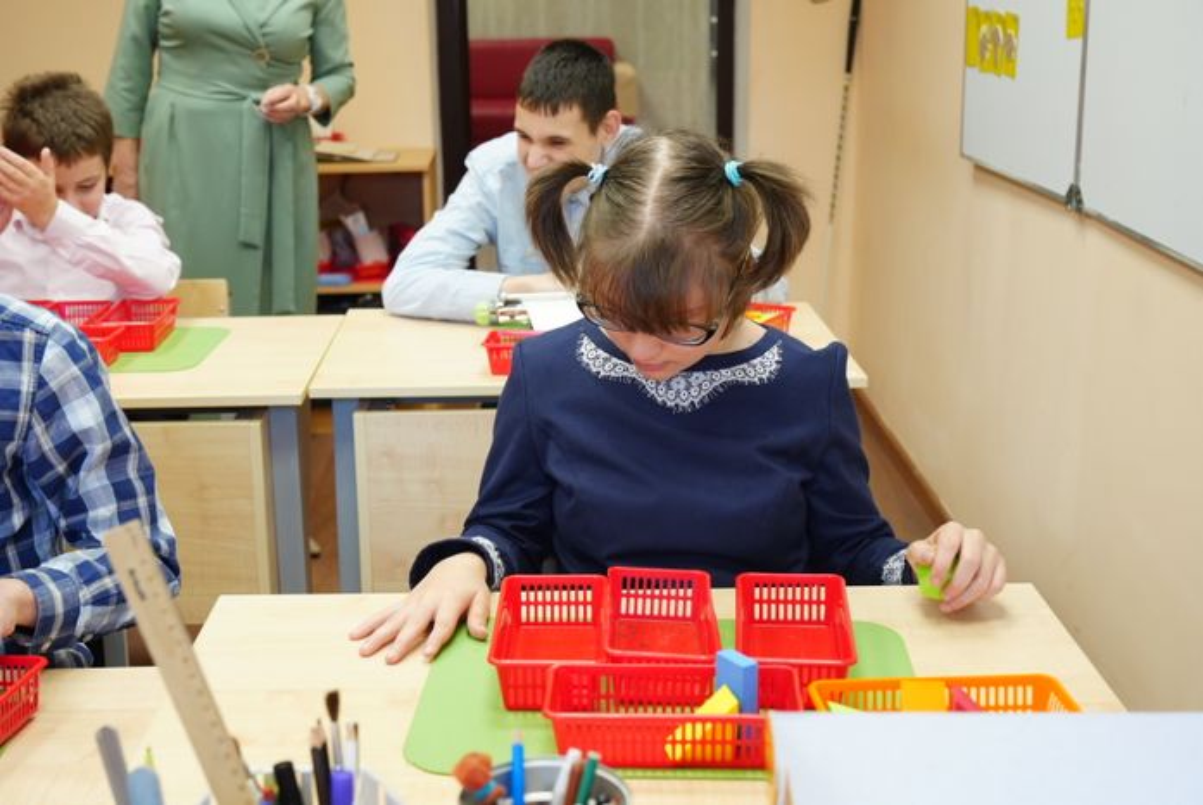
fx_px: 1605
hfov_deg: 41.1
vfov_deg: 28.1
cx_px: 602
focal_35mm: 48
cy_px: 402
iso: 3200
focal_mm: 48
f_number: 5.6
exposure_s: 1/250
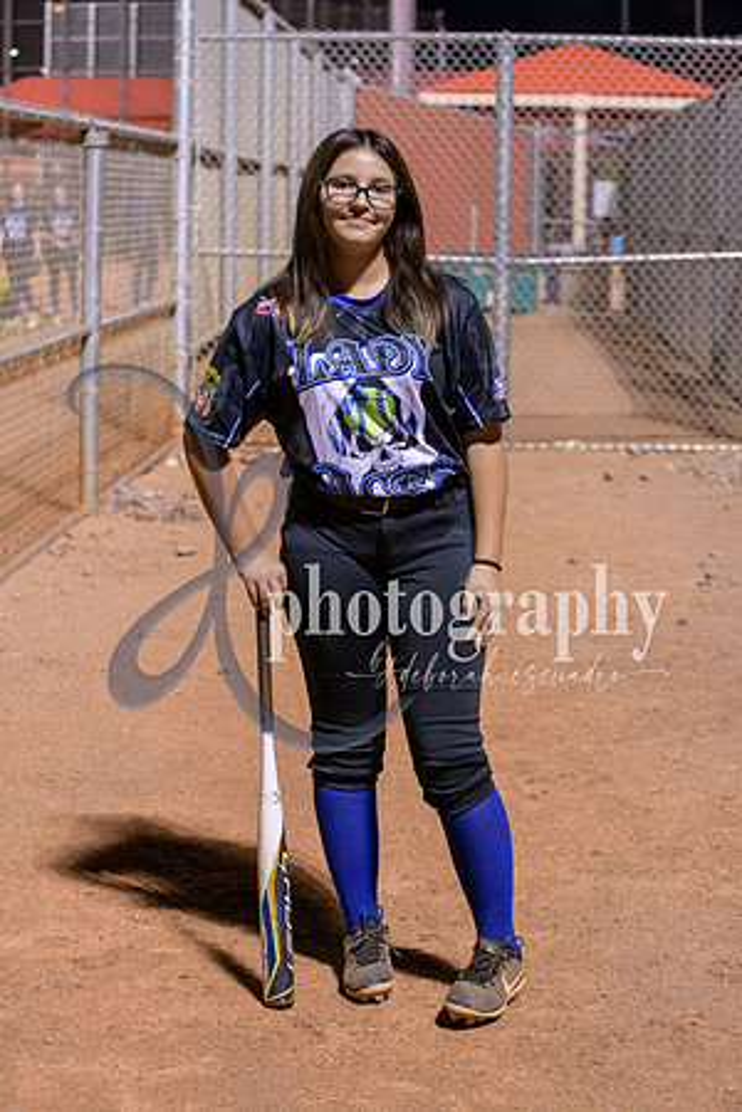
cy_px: 556
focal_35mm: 70
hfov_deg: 19.5
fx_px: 2164
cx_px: 371
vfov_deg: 28.8
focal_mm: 70
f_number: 5
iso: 4000
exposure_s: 1/250
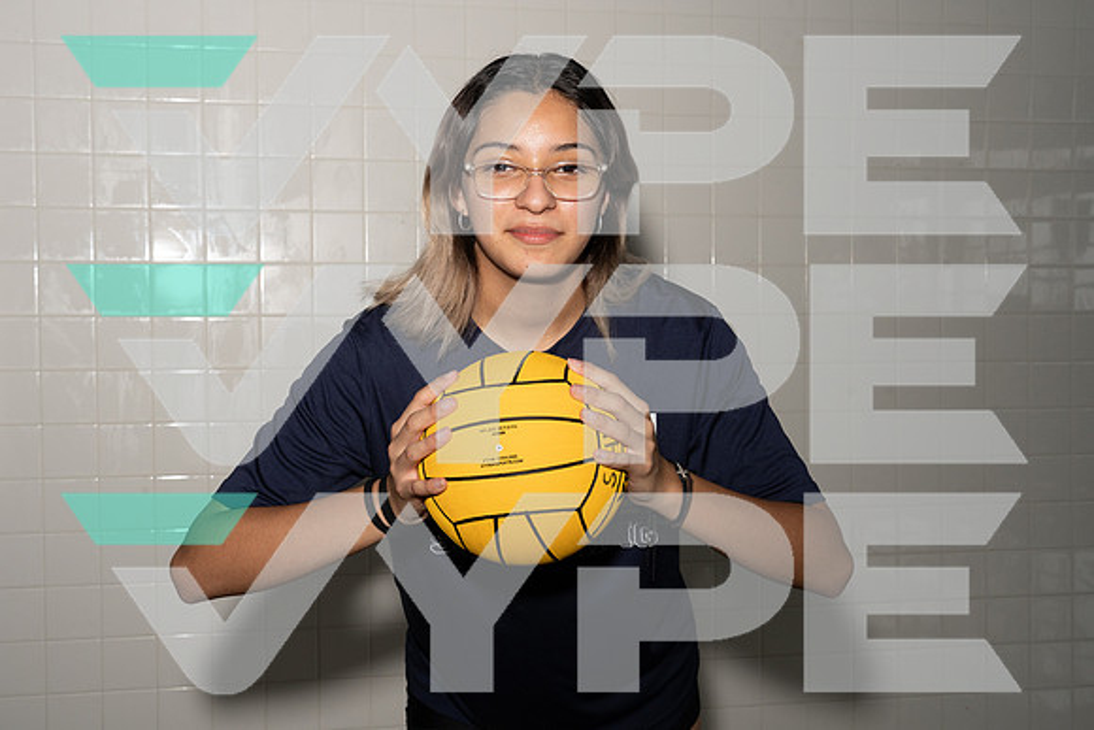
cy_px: 365
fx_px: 1520
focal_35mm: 50
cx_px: 547
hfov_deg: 39.6
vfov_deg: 27.0
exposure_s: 1/250
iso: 800
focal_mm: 50
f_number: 11
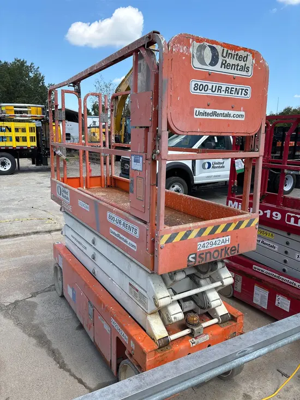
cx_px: 150
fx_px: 300
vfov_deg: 67.3
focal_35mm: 26
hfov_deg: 53.1
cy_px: 200
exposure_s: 1/1590
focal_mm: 5.96
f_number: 1.6
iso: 50
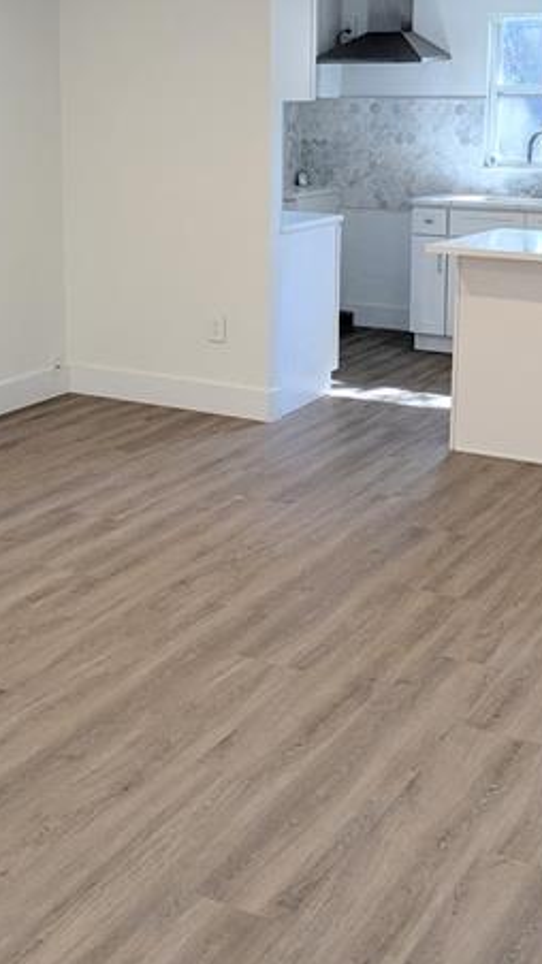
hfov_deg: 23.9
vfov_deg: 40.1
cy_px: 235
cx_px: 265
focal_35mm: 50
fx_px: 1278
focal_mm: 4.38
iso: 139
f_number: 1.73
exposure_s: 1/120
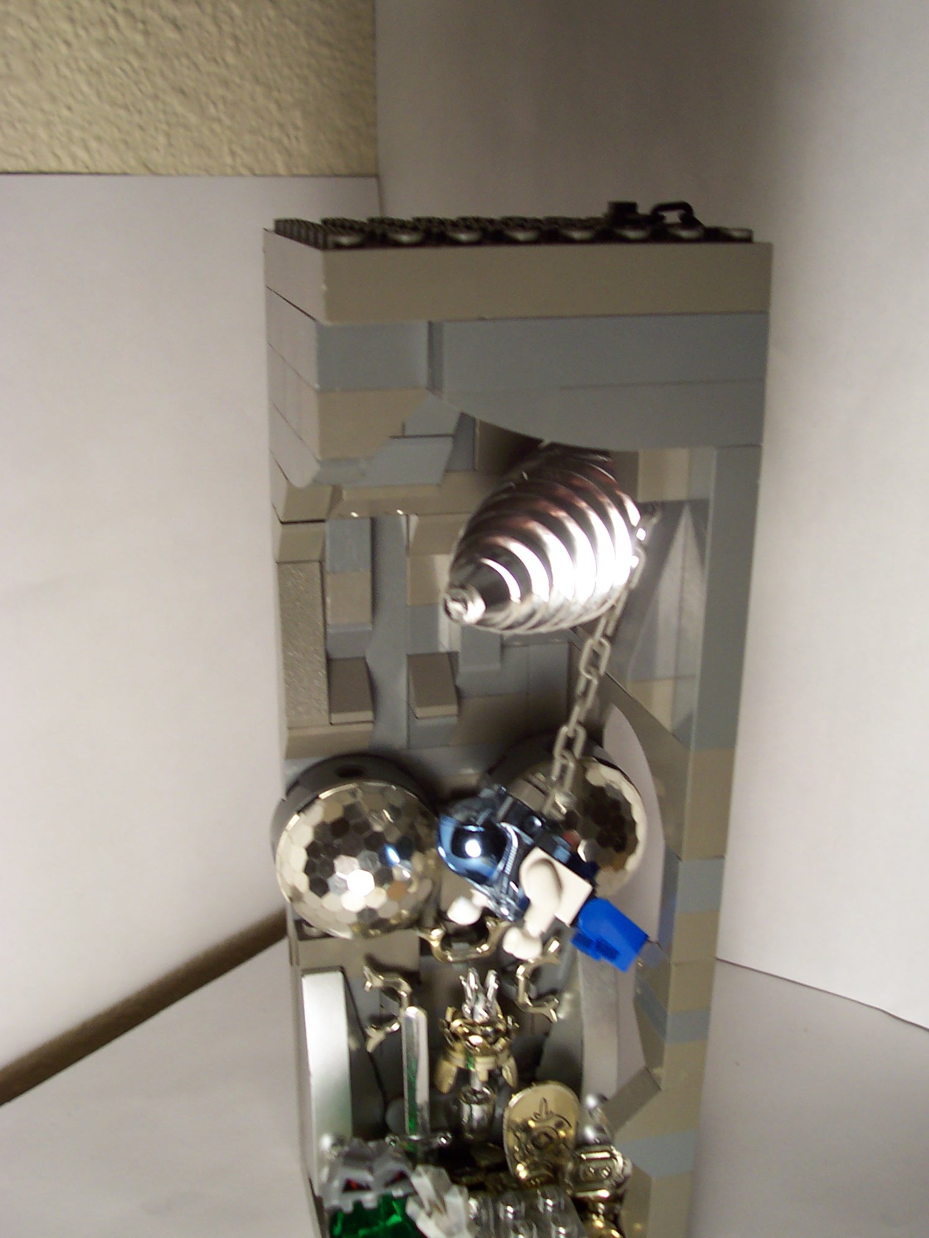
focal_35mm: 37
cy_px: 619
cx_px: 464
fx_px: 1324
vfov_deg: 50.1
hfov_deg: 38.7
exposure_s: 1/30
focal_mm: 5.6
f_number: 2.8
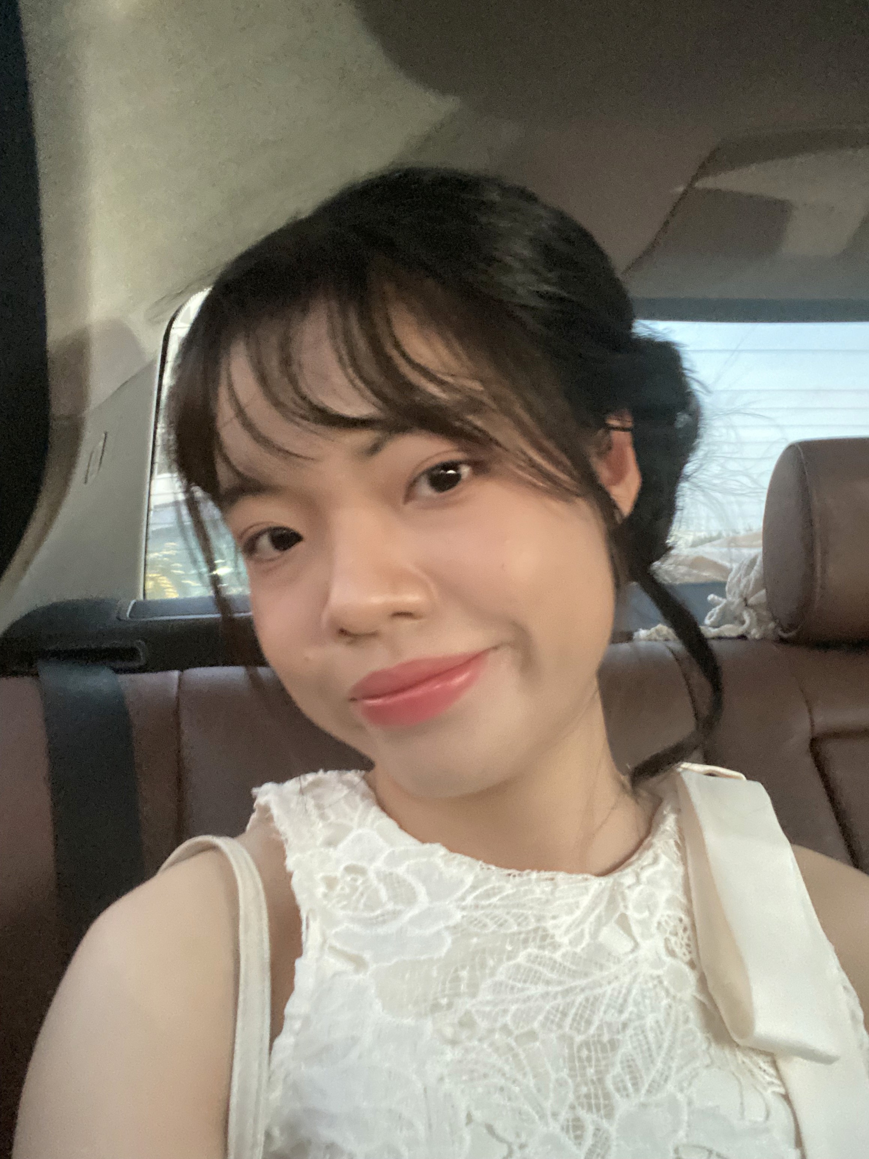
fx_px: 1004
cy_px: 580
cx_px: 434
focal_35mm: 30
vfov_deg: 60.0
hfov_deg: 46.8
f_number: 2.2
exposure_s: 1/17
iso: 800
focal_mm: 2.71
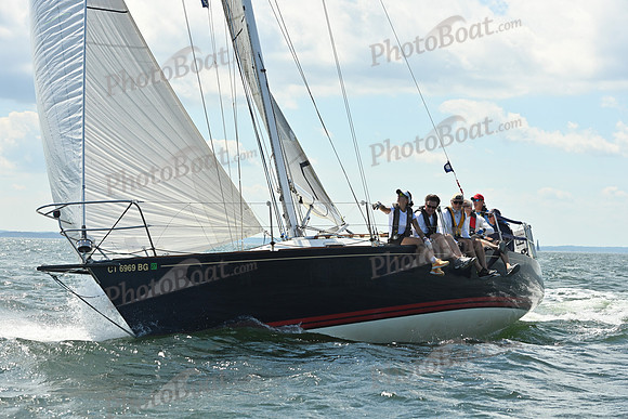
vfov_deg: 15.2
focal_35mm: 90
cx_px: 314
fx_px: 1570
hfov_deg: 22.6
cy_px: 210
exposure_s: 1/1250
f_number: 7.1
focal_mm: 90
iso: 250
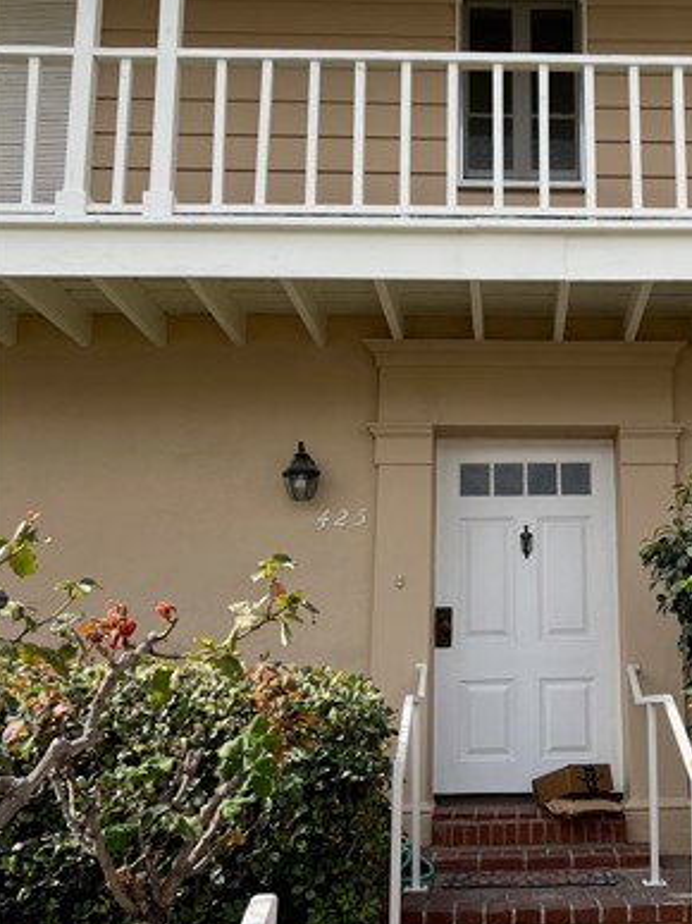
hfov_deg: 32.6
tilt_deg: +12.4
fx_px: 1147
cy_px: 458
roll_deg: +0.6
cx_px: 561
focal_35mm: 43
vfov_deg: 43.9
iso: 50
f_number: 1.5
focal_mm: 5.7
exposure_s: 1/2299
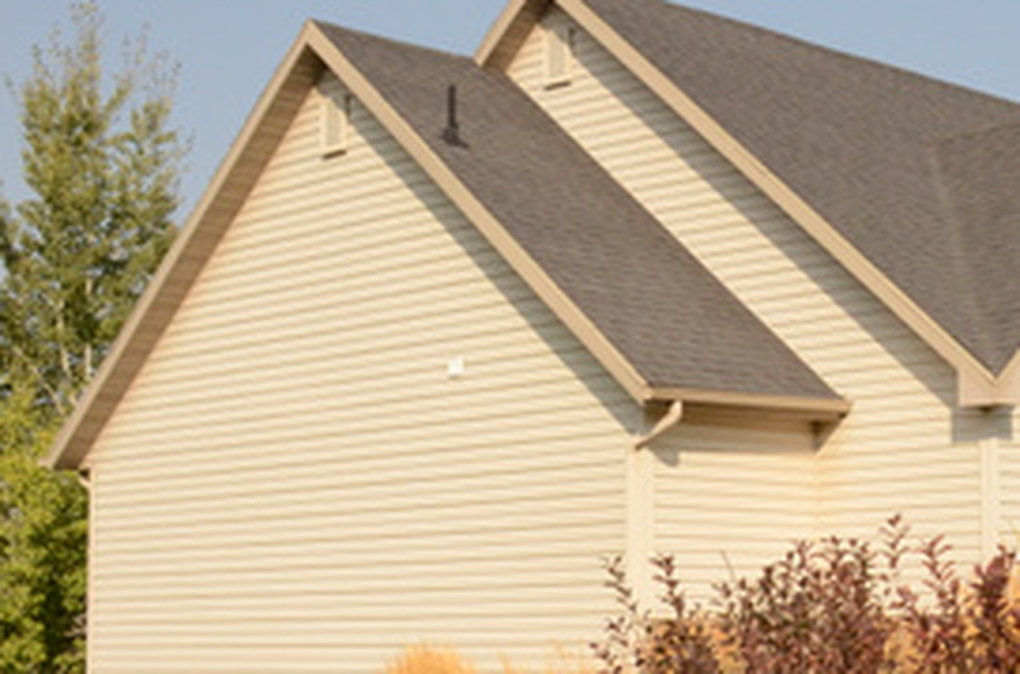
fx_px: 2204
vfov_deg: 17.4
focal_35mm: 78
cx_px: 979
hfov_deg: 25.0
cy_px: 410
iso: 1600
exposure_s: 1/2500
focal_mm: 22
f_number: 10
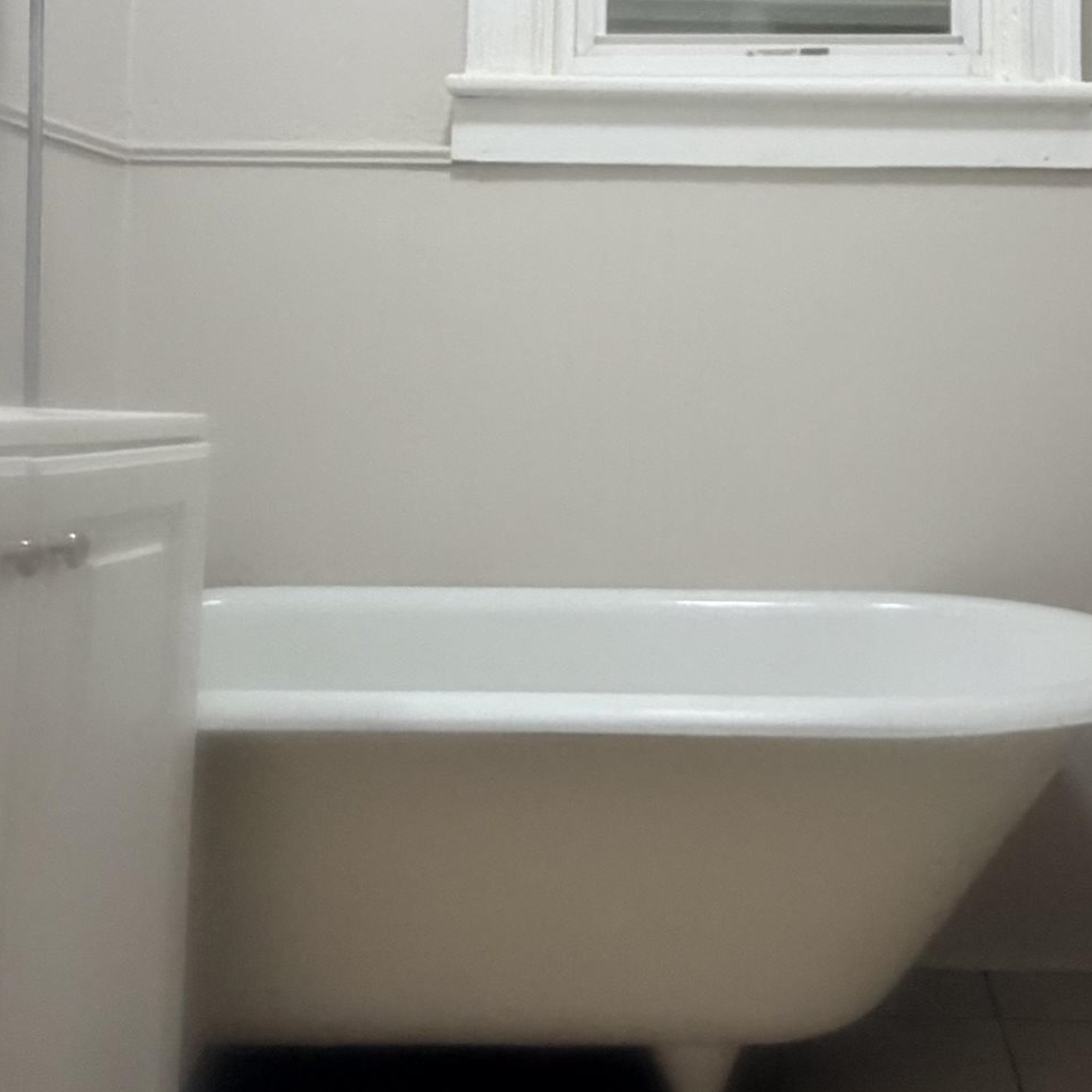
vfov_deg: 42.1
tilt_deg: +3.2
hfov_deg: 41.6
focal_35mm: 39
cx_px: 819
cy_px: 333
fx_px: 1392
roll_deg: +0.2
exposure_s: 1/120
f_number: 2.2
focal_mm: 2.22
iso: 250
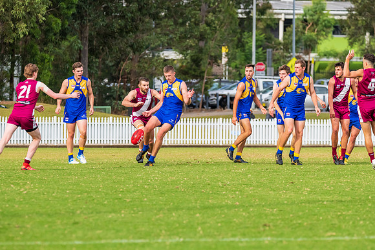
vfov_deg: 4.8
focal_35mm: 286
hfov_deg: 7.2
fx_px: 2979
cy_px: 125
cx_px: 188
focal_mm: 280
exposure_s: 1/1250
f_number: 9
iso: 1000
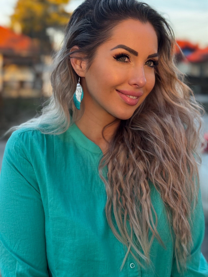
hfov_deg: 30.3
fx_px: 385
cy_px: 138
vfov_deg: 39.7
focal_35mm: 48
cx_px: 104
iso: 64
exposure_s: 1/293
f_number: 1.78
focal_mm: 6.76
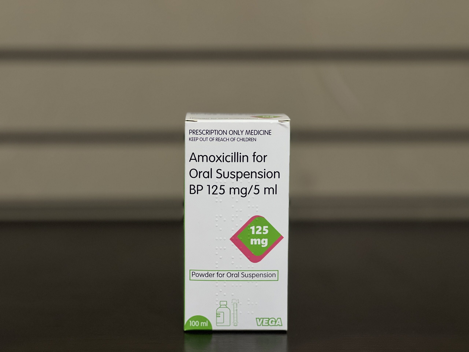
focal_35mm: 77
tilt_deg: -8.0
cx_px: 234
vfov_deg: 19.1
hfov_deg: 25.3
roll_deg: -0.6
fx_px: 1043
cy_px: 176
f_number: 2.8
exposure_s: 1/40
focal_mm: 9
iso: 250
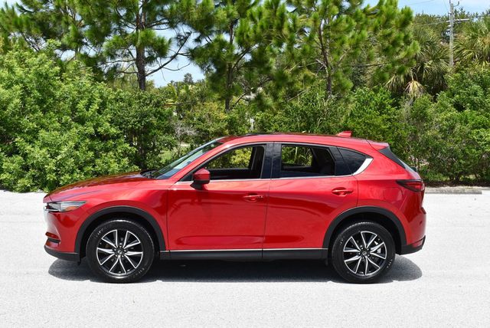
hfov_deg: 41.1
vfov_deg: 28.1
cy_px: 164
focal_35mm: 48
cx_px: 245
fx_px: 654
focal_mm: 24
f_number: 8
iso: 125
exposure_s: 1/250
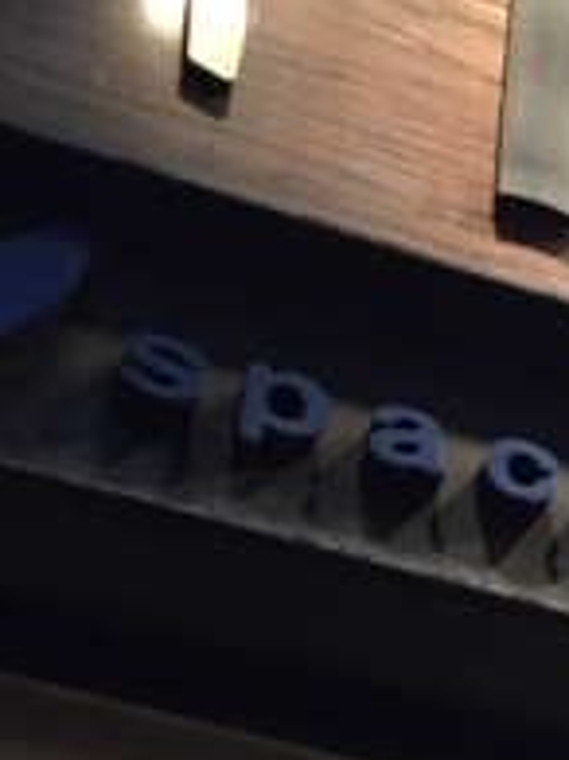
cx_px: 916
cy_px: 865
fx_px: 2611
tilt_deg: +31.2
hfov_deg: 11.8
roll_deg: +0.1
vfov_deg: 16.0
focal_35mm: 119
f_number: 2.2
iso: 250
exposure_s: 1/30
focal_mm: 4.15
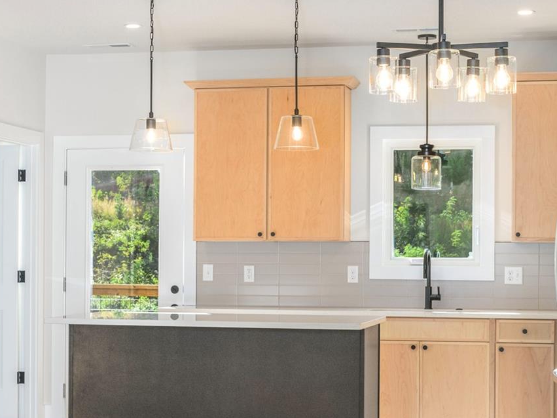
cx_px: 244
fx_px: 1303
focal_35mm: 81
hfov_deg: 24.1
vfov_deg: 18.2
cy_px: 264
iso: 320
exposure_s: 1/200
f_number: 8
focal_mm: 35
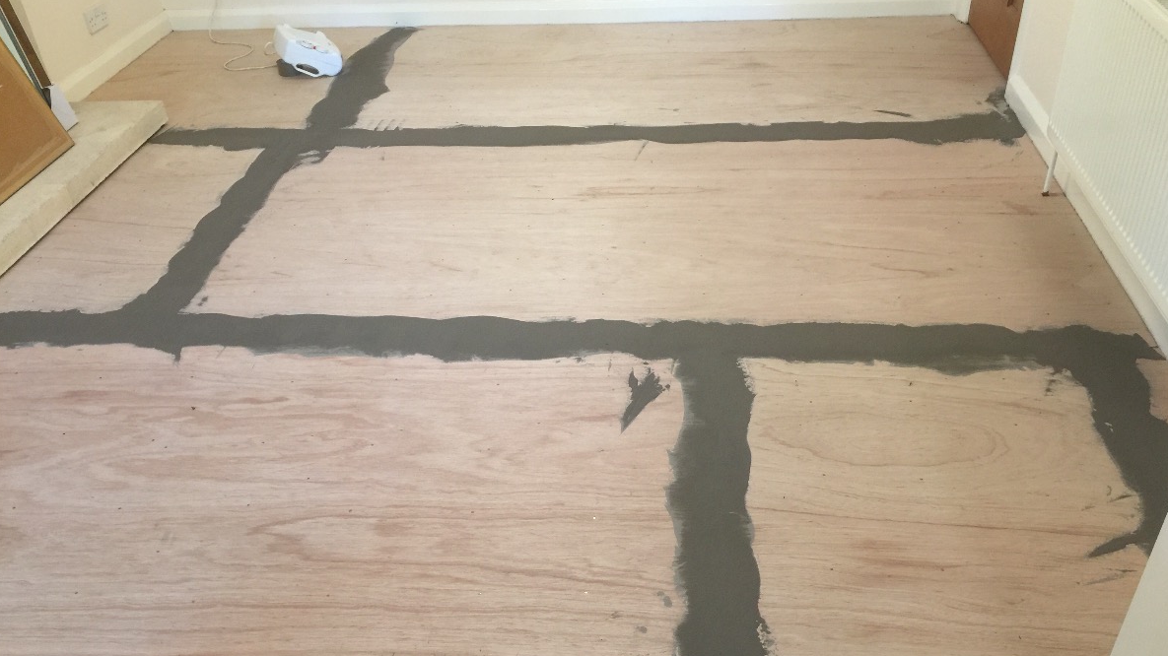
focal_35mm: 32
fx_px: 991
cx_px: 586
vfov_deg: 36.6
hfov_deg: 61.0
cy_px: 384
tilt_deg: -36.4
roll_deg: +3.8
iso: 64
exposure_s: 1/17
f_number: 2.2
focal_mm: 4.15
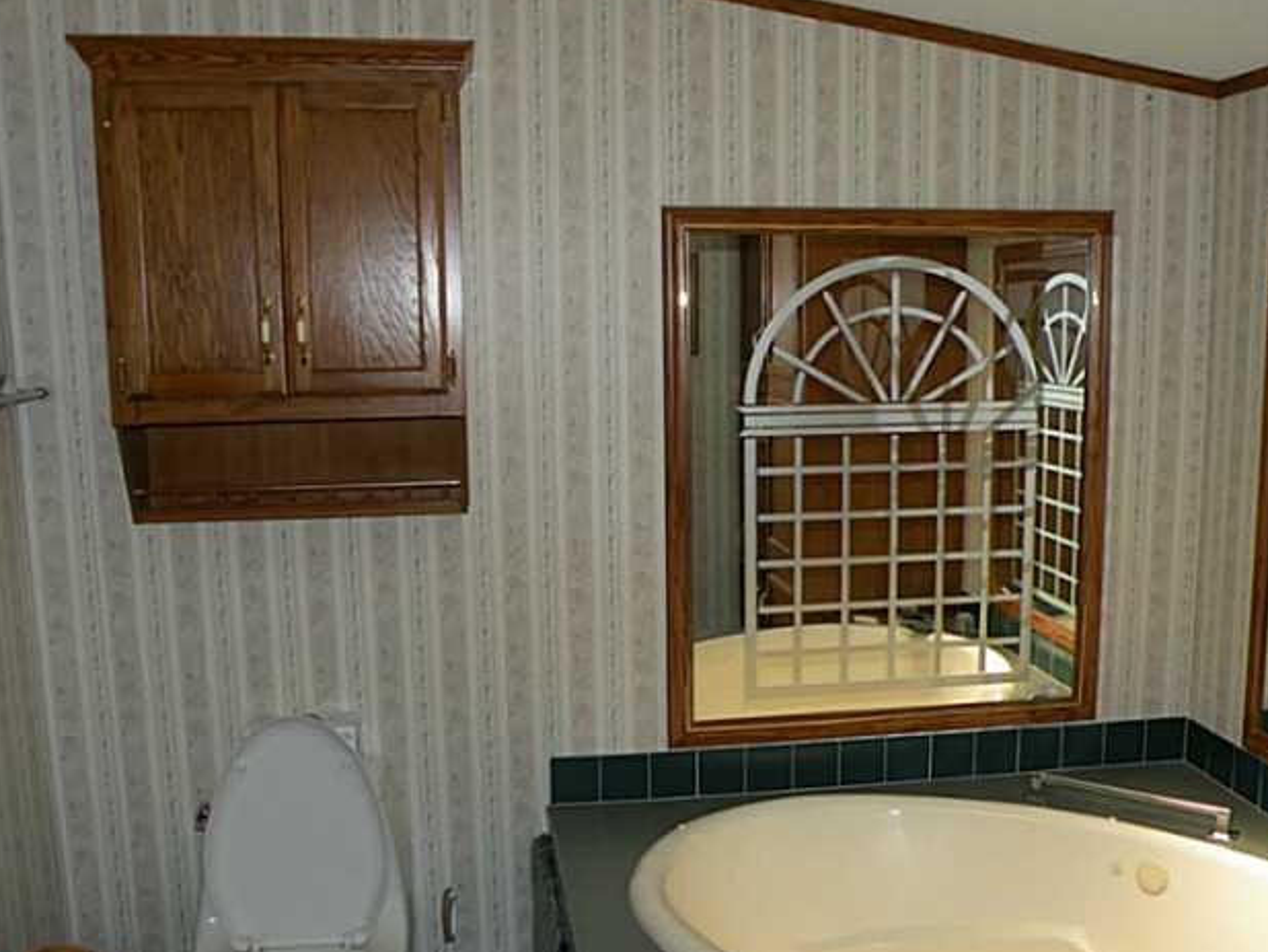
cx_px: 691
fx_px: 1282
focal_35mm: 35
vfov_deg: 40.7
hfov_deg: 52.5
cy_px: 530
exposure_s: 1/250
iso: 64
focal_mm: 4.7
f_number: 2.8
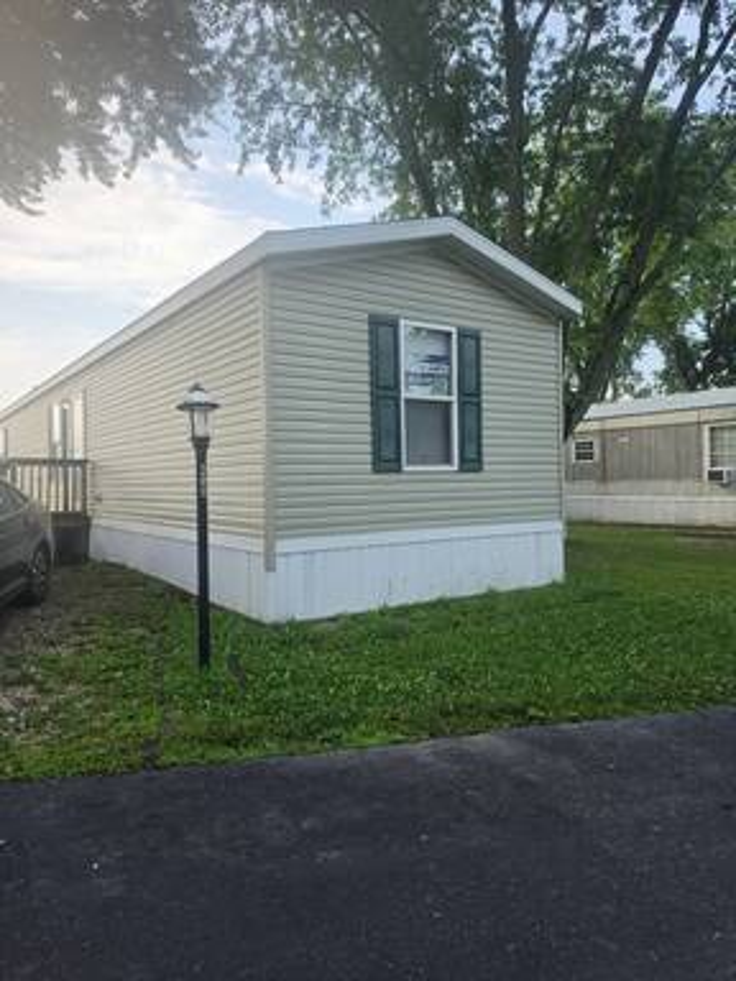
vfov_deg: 73.9
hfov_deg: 58.9
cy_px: 490
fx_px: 652
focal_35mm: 23
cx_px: 368
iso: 64
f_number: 1.4
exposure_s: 1/2614
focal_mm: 6.5
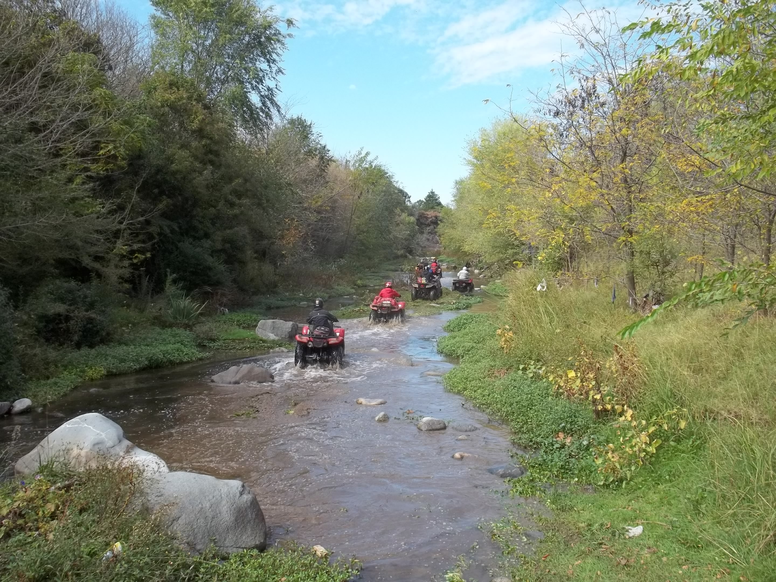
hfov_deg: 55.4
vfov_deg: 42.9
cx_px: 388
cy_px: 291
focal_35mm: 33
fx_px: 740
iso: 64
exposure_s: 1/400
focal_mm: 5.9
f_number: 3.3
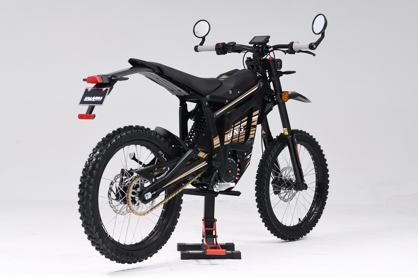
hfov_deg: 23.9
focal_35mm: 85
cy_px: 139
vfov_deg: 16.1
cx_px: 209
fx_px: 987
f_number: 6.3
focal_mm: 85
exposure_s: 1/60
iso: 200
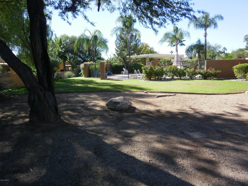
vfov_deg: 53.1
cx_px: 124
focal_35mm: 26
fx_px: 186
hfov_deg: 67.3
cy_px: 93
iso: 100
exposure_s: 1/640
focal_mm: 4.65
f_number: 2.6
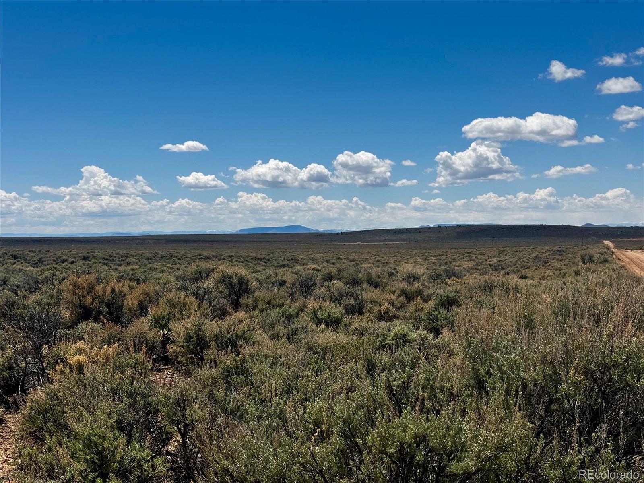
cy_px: 242
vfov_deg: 30.3
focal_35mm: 48
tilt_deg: -1.7
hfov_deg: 39.7
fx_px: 893
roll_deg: +0.7
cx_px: 322
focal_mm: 6.76
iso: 64
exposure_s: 1/9009
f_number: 1.78
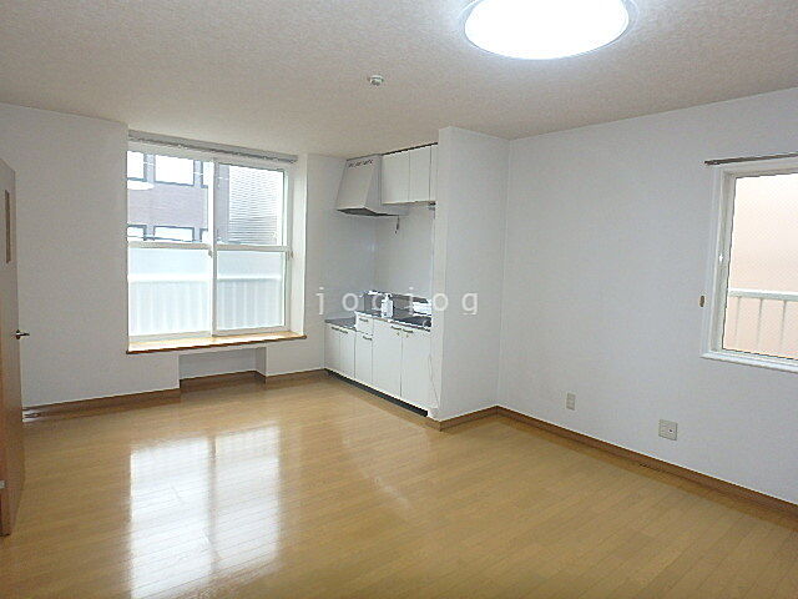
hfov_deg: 79.0
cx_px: 399
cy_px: 300
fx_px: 484
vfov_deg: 63.4
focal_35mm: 21
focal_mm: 3.7
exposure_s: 1/50
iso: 200
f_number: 3.5
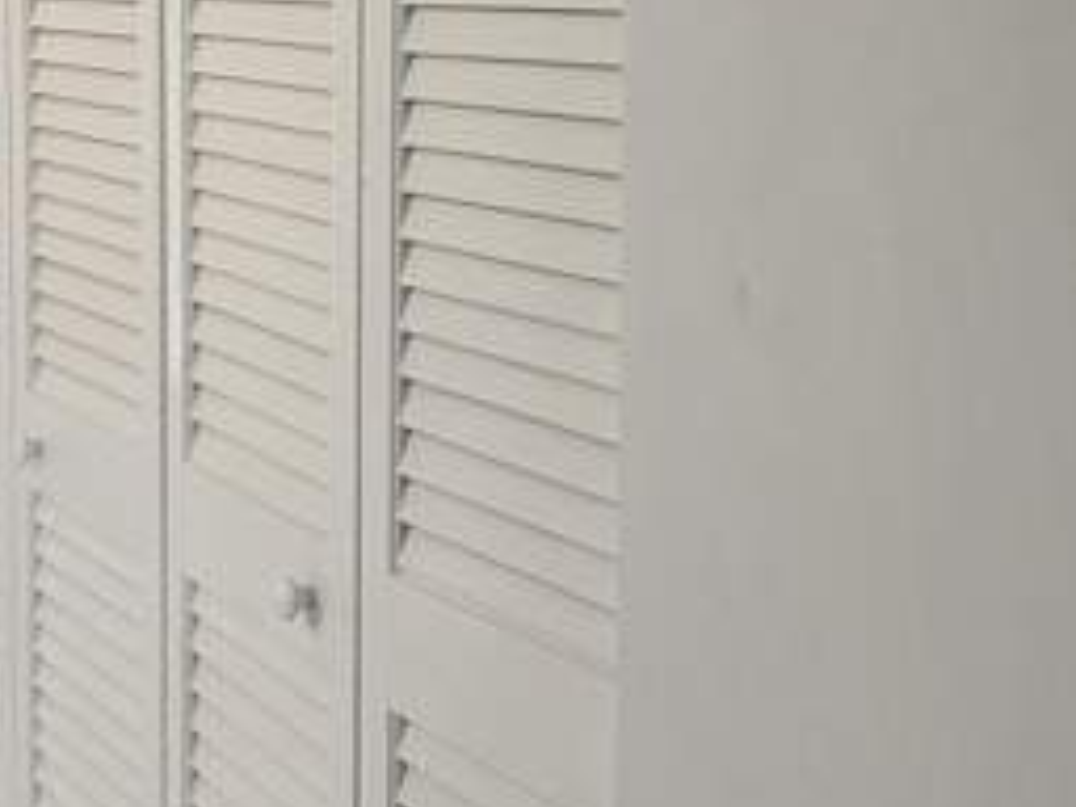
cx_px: 328
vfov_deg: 20.2
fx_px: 2238
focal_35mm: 72
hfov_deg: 26.8
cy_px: 143
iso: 100
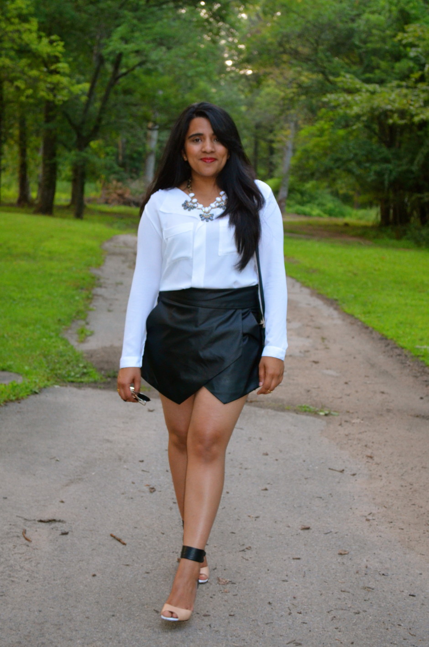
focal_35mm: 68
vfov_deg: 29.9
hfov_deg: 20.1
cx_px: 214
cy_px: 324
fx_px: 1212
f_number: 5.3
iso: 1800
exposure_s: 1/60
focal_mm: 45
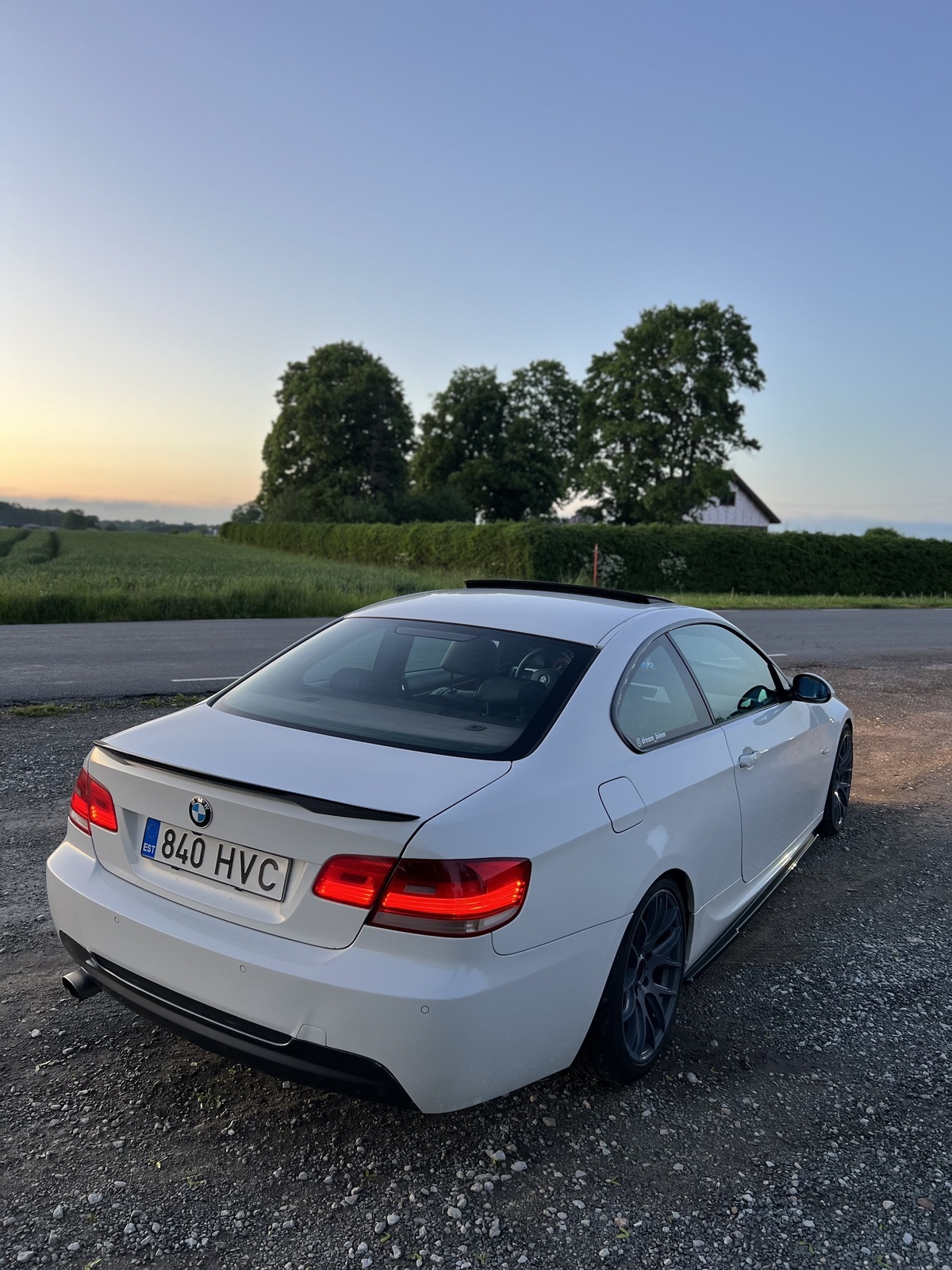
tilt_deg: -5.2
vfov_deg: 67.3
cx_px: 476
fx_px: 953
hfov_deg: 53.1
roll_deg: -3.0
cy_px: 635
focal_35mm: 26
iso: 80
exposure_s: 1/121
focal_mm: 5.7
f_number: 1.5
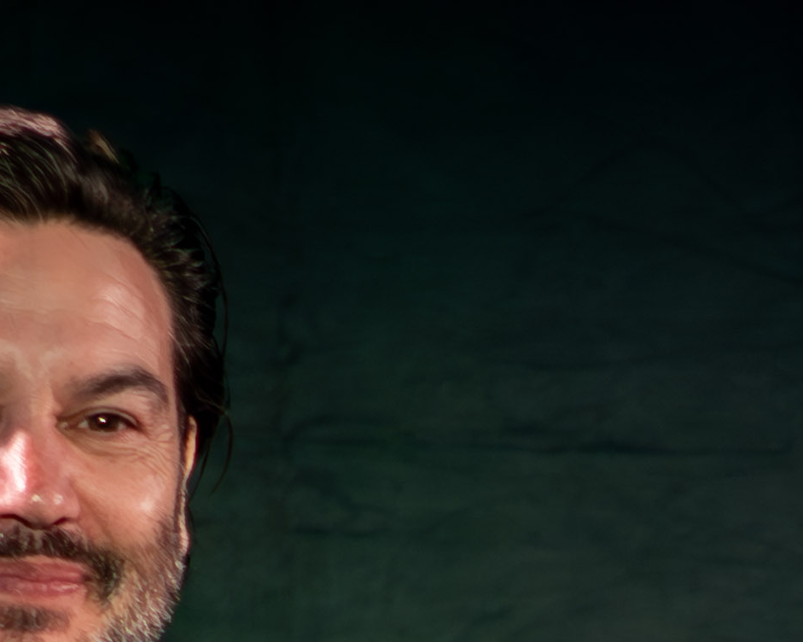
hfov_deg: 7.1
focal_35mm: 269
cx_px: 979
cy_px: 1339
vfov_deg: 5.6
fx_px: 6390
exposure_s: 1/125
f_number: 1.6
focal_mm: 25
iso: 200
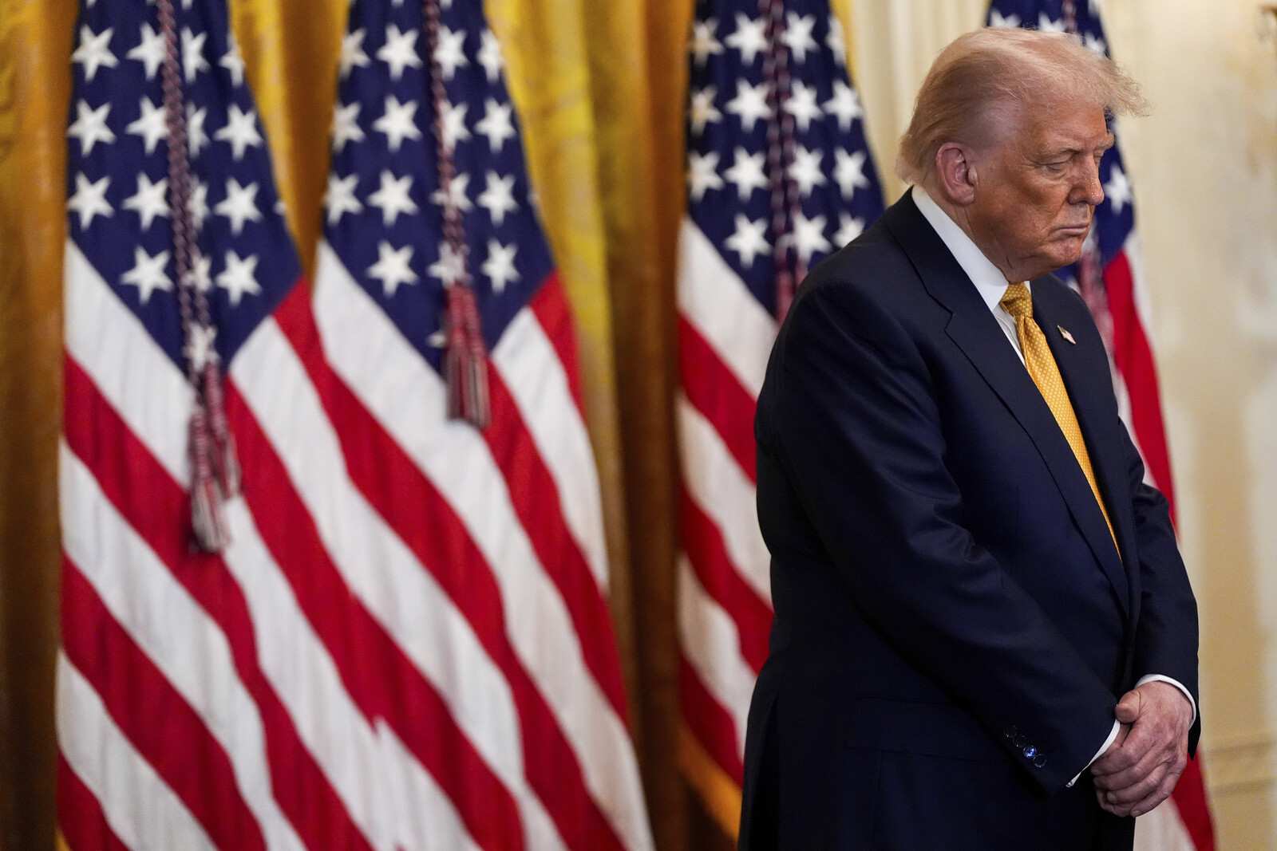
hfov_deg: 14.8
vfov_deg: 9.9
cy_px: 426
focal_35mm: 139
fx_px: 4931
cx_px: 638
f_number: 2.8
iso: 5000
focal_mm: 139
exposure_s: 1/500
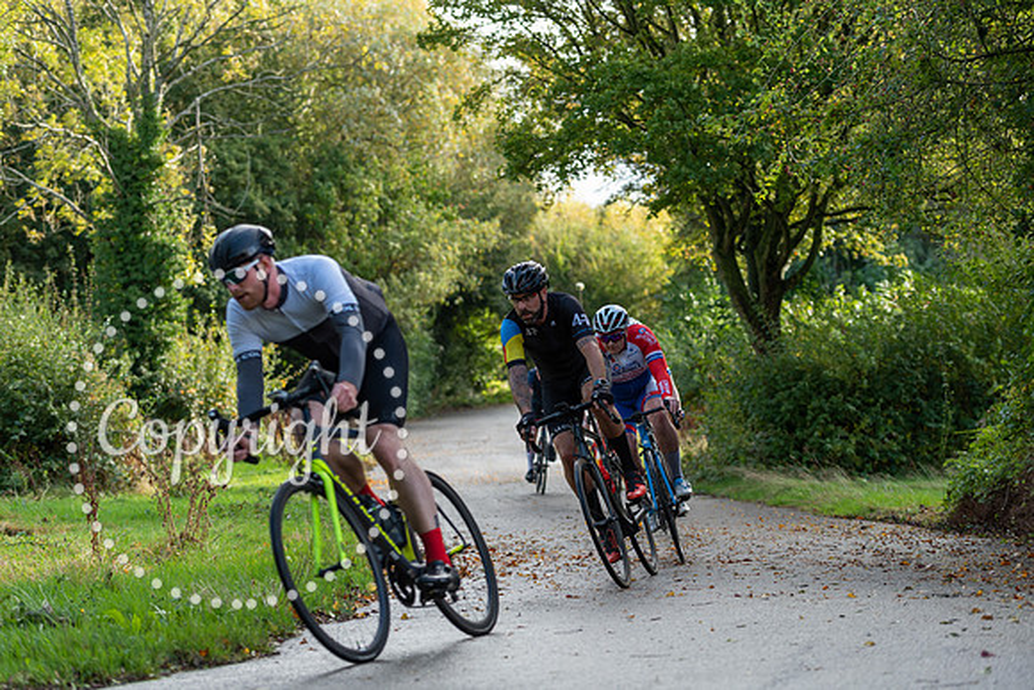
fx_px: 2471
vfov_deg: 15.9
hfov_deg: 23.6
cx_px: 517
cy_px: 345
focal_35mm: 86
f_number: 3.2
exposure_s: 1/400
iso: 200
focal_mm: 86
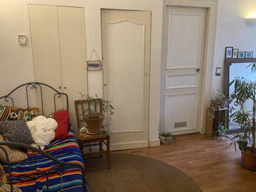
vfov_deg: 49.7
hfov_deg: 63.4
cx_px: 128
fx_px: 207
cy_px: 96
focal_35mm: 28
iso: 320
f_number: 1.8
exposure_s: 1/33
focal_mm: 3.99
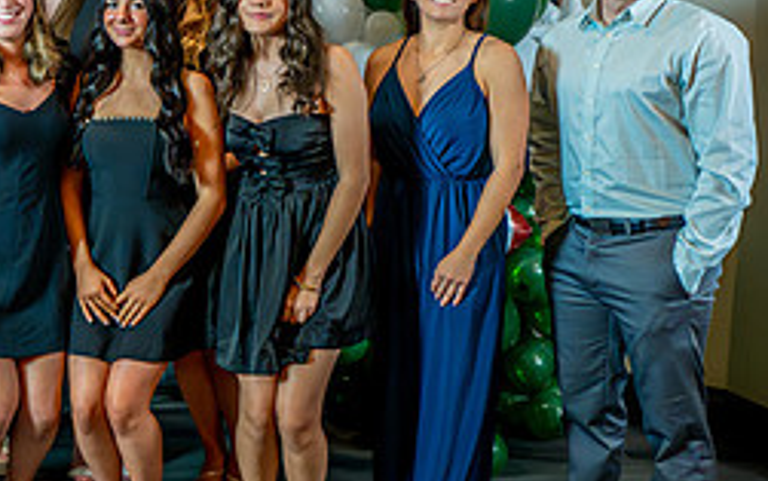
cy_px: 139
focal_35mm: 52
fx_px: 1089
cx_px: 23
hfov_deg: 35.6
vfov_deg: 24.7
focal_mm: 20
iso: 1600
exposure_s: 1/400
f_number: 1.8
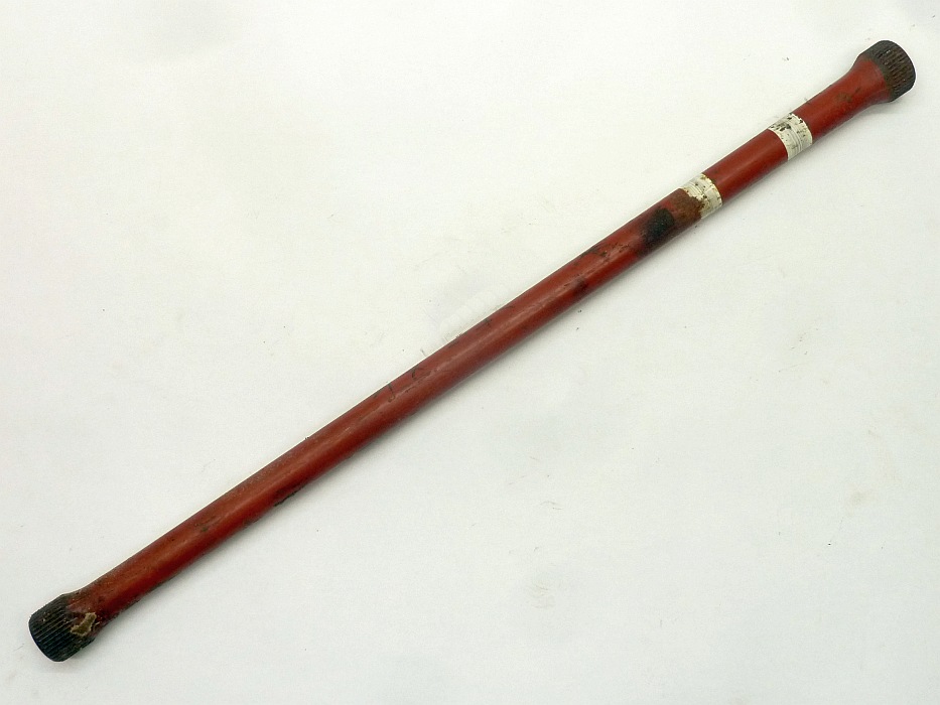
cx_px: 470
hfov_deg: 50.1
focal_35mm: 37
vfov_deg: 38.7
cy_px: 352
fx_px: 1005
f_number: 3.6
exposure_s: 1/30
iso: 250
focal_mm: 6.1
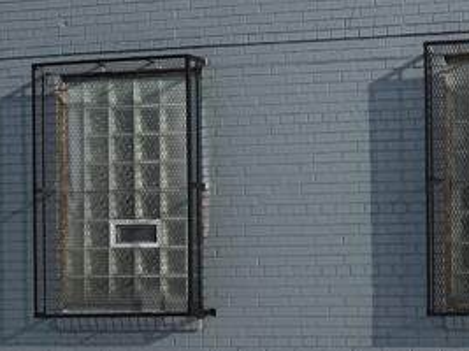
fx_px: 1246
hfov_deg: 19.9
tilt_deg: +1.9
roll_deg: -0.8
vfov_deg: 16.0
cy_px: 237
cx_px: 574
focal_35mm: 92
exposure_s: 1/5814
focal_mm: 6.76
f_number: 1.78
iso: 80
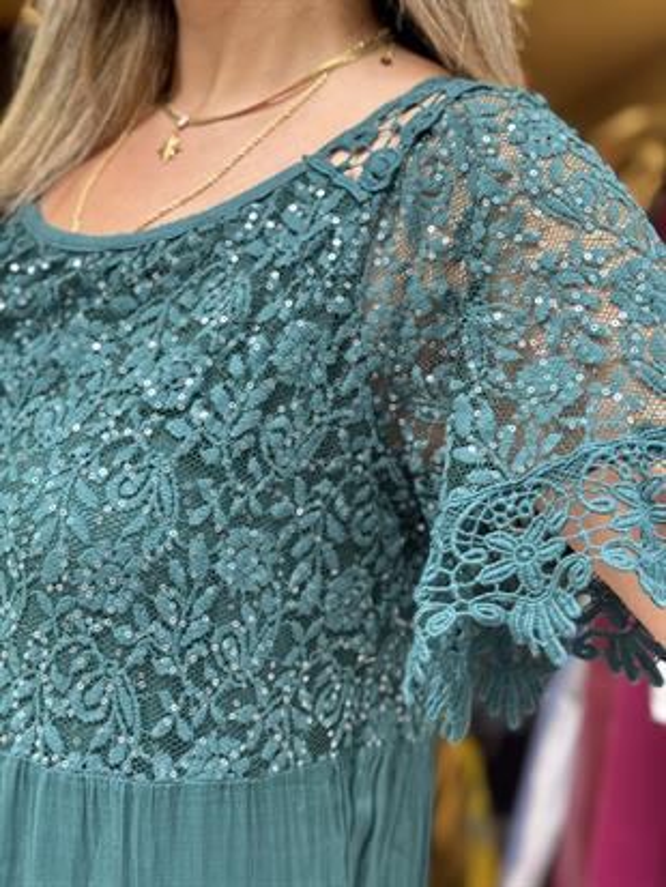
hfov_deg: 30.3
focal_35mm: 48
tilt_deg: -4.3
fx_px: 1231
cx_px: 333
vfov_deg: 39.6
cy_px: 444
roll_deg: -8.6
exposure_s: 1/139
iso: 64
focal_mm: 6.76
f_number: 1.78
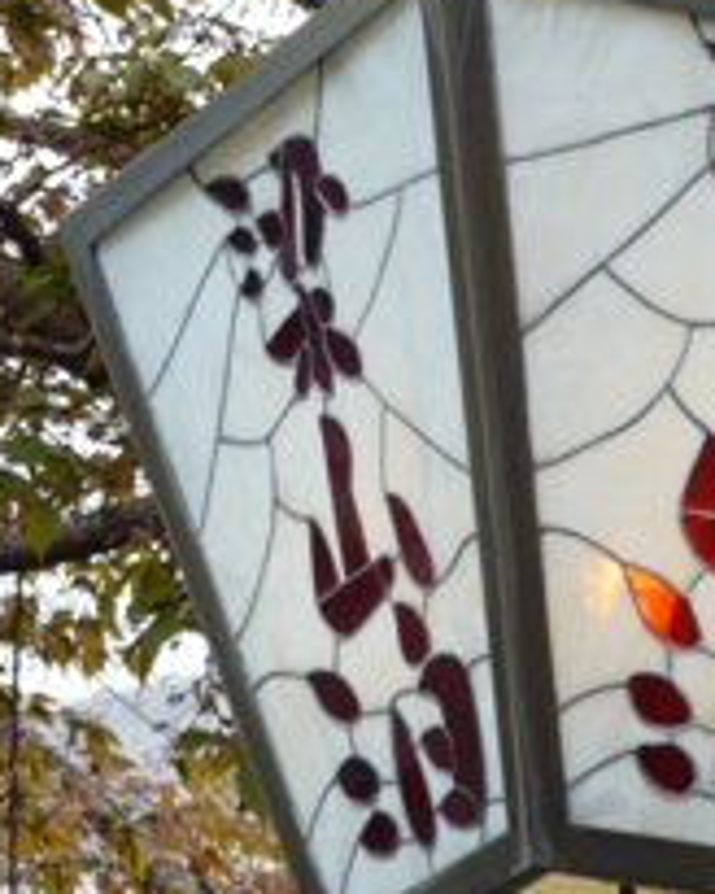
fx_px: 7724
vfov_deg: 6.6
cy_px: 423
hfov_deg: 5.3
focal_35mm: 292
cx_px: 575
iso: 80
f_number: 4.5
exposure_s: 1/60
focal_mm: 22.5
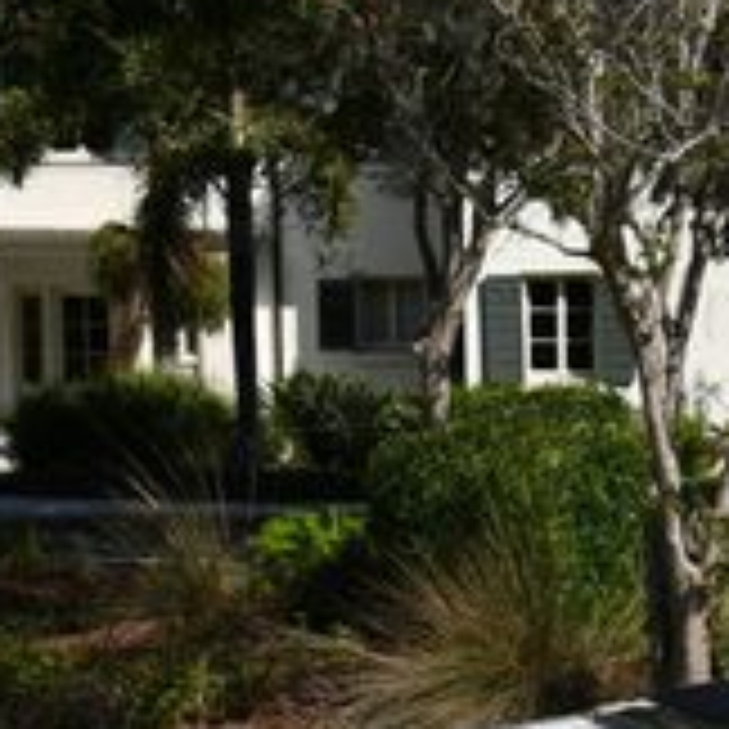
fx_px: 3526
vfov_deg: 11.7
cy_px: 616
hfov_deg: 10.9
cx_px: 1386
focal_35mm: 148
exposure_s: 1/320
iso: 100
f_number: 9
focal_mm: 22
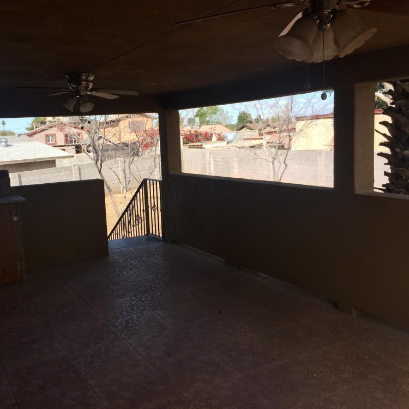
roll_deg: +0.7
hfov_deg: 46.9
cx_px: 159
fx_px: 468
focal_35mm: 35
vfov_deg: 47.2
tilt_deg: -8.3
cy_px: 207
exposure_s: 1/977
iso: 32
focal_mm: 4.15
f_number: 2.2
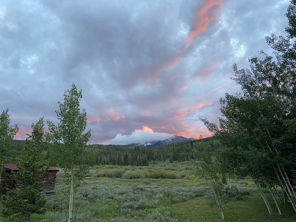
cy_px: 111
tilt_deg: +17.8
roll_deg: +2.9
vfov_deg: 53.1
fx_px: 222
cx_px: 148
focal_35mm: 26
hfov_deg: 67.3
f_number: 1.8
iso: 125
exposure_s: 1/64
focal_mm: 4.25
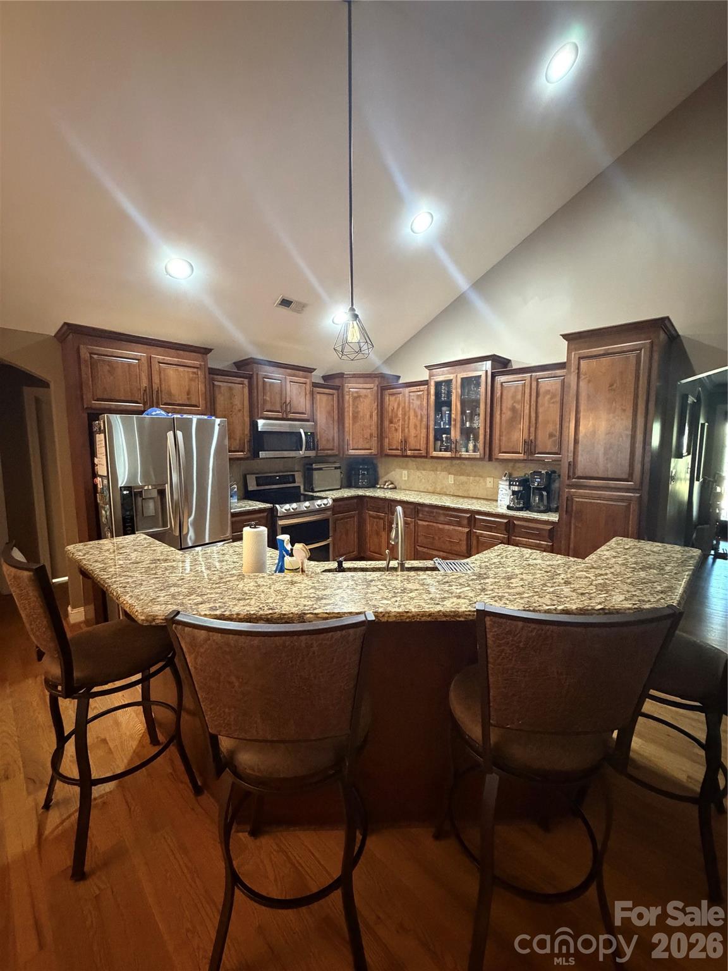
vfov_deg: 102.1
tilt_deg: -6.8
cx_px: 364
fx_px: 393
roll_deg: -0.2
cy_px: 486
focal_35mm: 14
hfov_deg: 85.7
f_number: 2.2
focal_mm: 2.22
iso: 1250
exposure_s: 1/40
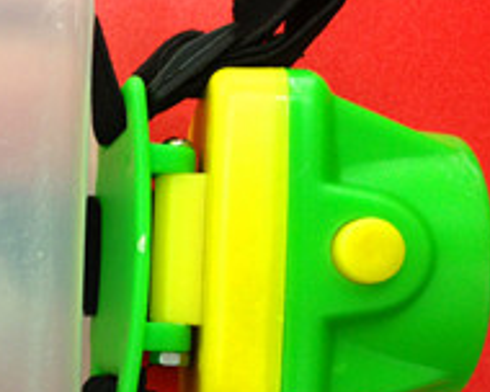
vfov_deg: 21.2
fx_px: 1044
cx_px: 8
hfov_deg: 25.2
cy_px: 235
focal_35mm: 72
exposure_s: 1/20
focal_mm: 4.28
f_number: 2.4
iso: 80
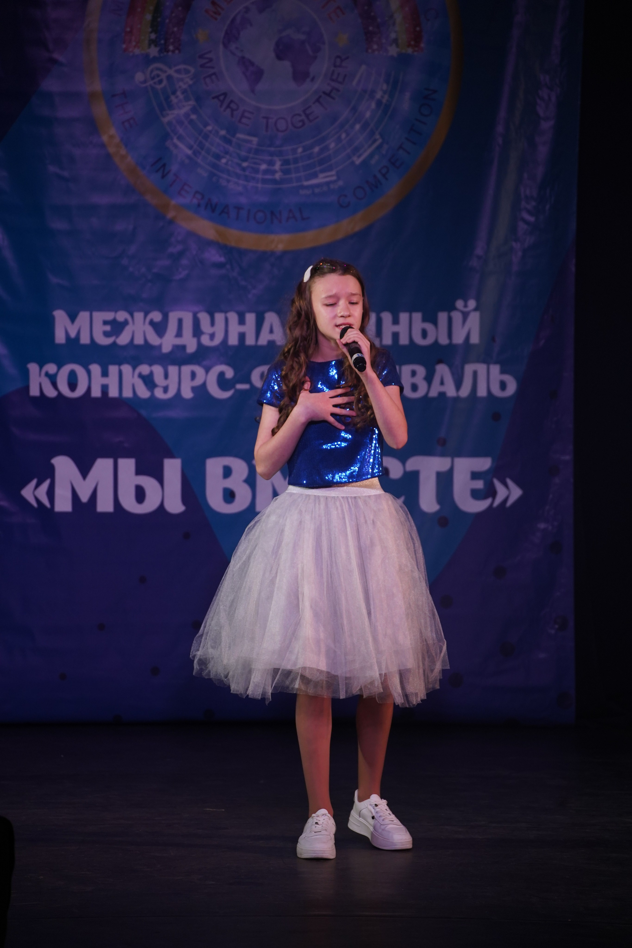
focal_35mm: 189
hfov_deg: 7.3
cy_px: 474
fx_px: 4977
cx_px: 316
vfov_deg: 10.9
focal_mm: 189
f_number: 5.6
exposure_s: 1/250
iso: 1600
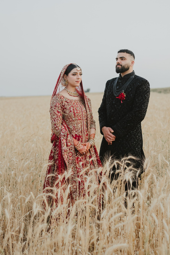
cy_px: 126
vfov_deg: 36.9
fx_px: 383
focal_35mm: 54
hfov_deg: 25.0
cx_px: 98
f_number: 1.6
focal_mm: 35
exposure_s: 1/800
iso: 2500
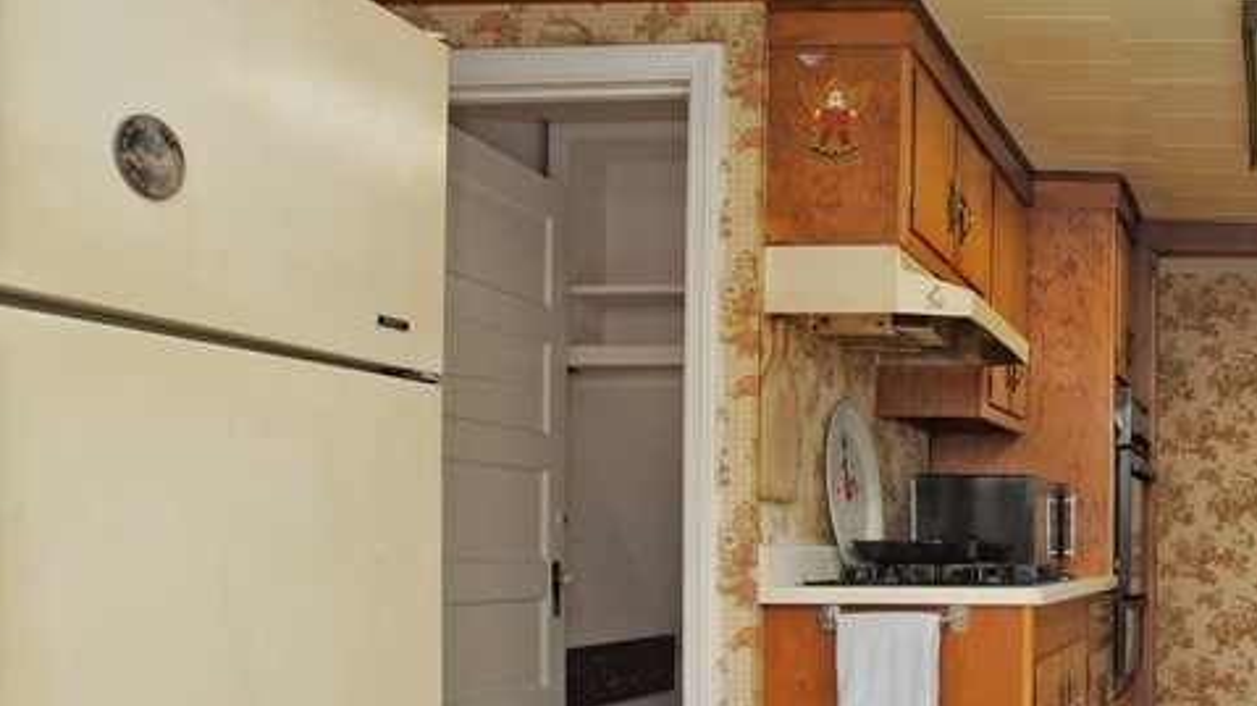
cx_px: 1254
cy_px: 525
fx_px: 1306
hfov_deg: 44.0
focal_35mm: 39
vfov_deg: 29.8
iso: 125
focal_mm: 11
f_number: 4.5
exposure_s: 1/40
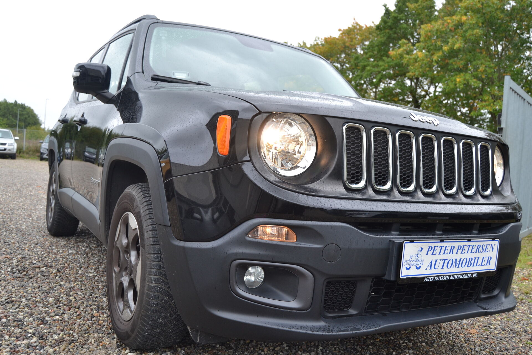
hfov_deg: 57.2
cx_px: 266
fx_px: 488
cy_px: 178
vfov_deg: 40.0
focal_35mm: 33
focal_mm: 22
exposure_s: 1/125
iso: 140
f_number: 5.6
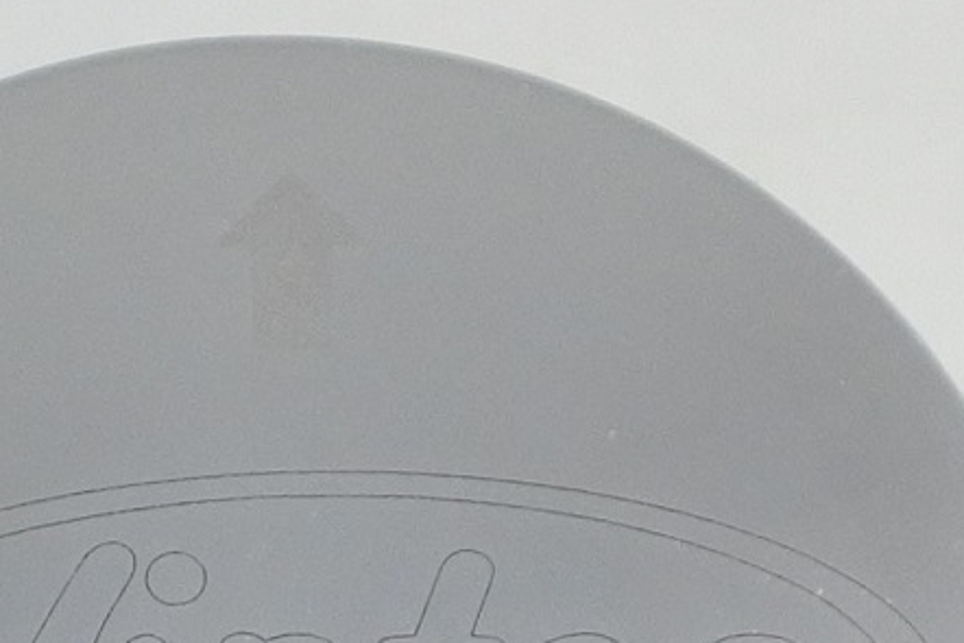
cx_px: 333
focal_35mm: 175
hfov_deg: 11.7
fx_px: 4687
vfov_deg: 7.7
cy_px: 875
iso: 450
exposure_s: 1/125
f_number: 4.5
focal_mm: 16.8
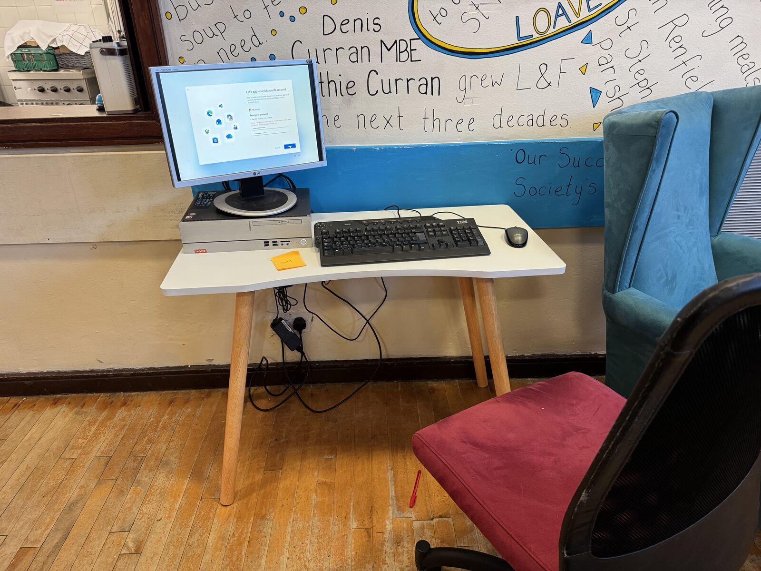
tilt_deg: -27.3
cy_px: 286
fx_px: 528
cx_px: 380
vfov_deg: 56.8
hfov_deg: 71.6
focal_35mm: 24
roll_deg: +1.2
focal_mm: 6.76
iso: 320
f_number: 1.78
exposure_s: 1/50
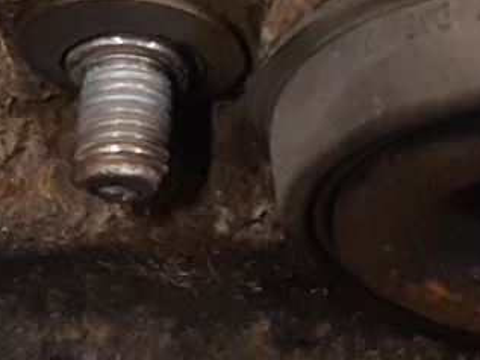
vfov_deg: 8.8
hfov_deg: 11.6
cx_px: 474
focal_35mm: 168
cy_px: 312
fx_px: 2330
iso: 160
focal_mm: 3.93
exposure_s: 1/50
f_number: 1.7
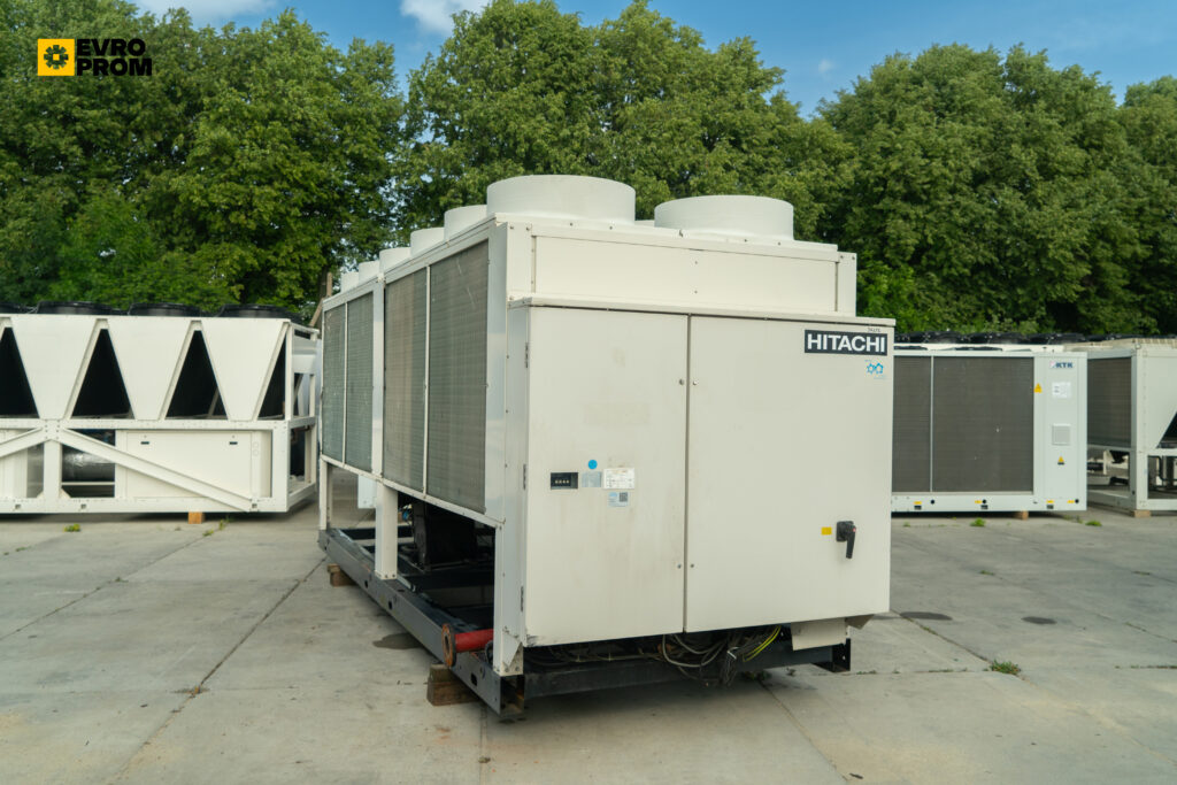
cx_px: 588
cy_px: 392
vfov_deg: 45.0
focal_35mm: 29
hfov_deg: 63.7
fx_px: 948
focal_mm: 29
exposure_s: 1/500
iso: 200
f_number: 5
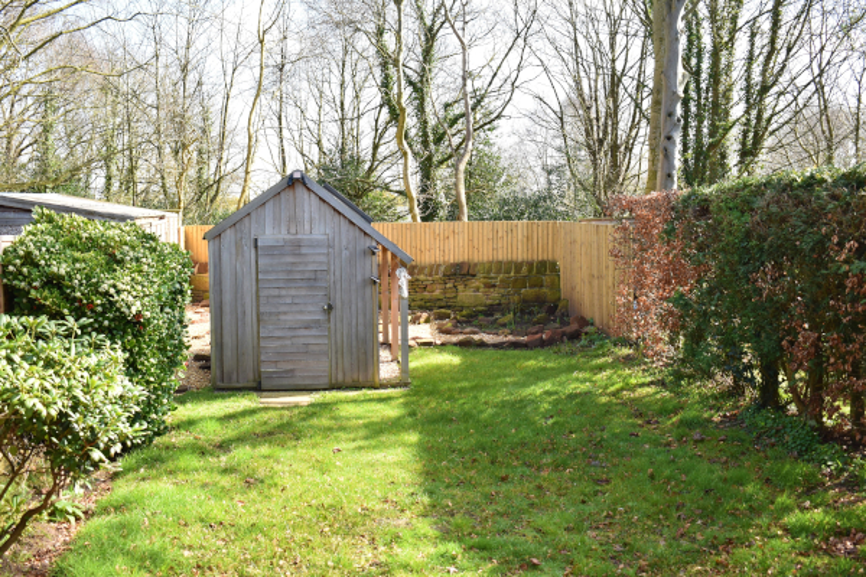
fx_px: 902
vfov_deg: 35.5
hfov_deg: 51.3
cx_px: 433
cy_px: 288
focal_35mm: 38
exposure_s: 1/100
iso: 100
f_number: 5
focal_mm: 25
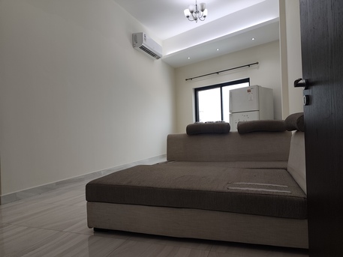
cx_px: 172
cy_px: 128
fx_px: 238
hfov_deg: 71.6
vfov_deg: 56.8
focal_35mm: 24
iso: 64
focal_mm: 5.84
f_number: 1.6
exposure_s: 1/100
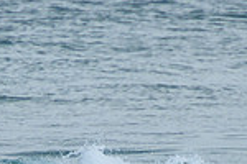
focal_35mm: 2129
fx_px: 14606
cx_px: -12
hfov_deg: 1.0
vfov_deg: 0.6
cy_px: 227
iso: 360
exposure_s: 1/2000
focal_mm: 400
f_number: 5.6
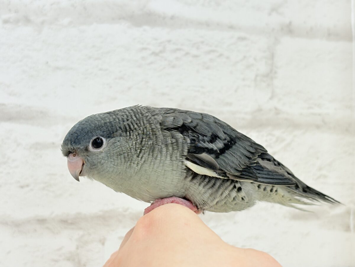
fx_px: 533
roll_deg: -0.4
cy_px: 134
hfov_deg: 36.8
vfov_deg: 28.0
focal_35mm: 52
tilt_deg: +3.1
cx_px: 178
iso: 40
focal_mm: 5.96
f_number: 1.6
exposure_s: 1/50
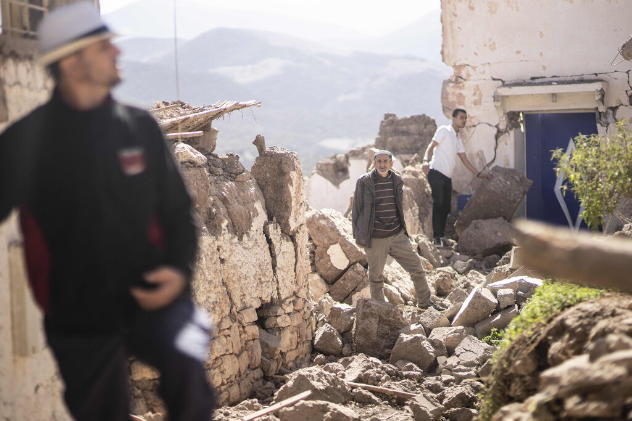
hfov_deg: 23.9
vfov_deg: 16.1
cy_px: 210
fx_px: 1492
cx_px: 316
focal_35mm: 85
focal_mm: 85
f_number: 1.4
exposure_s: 1/8000
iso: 400
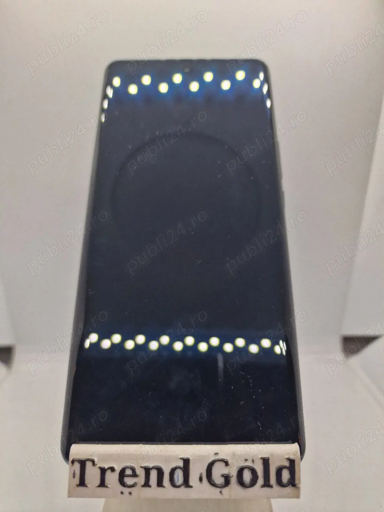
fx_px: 340
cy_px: 256
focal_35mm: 23
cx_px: 192
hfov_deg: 58.9
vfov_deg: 73.9
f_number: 1.8
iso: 50
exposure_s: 1/100
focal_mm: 6.4
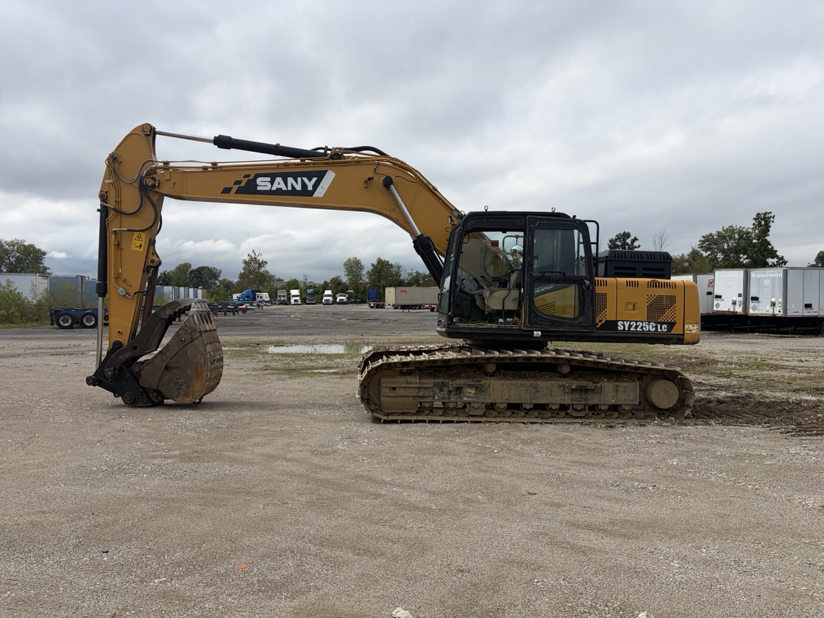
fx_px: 619
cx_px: 412
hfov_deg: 67.3
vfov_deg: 53.1
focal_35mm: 26
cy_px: 309
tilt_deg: -0.6
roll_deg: +0.4
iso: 64
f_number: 1.6
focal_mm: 5.96
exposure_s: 1/7813
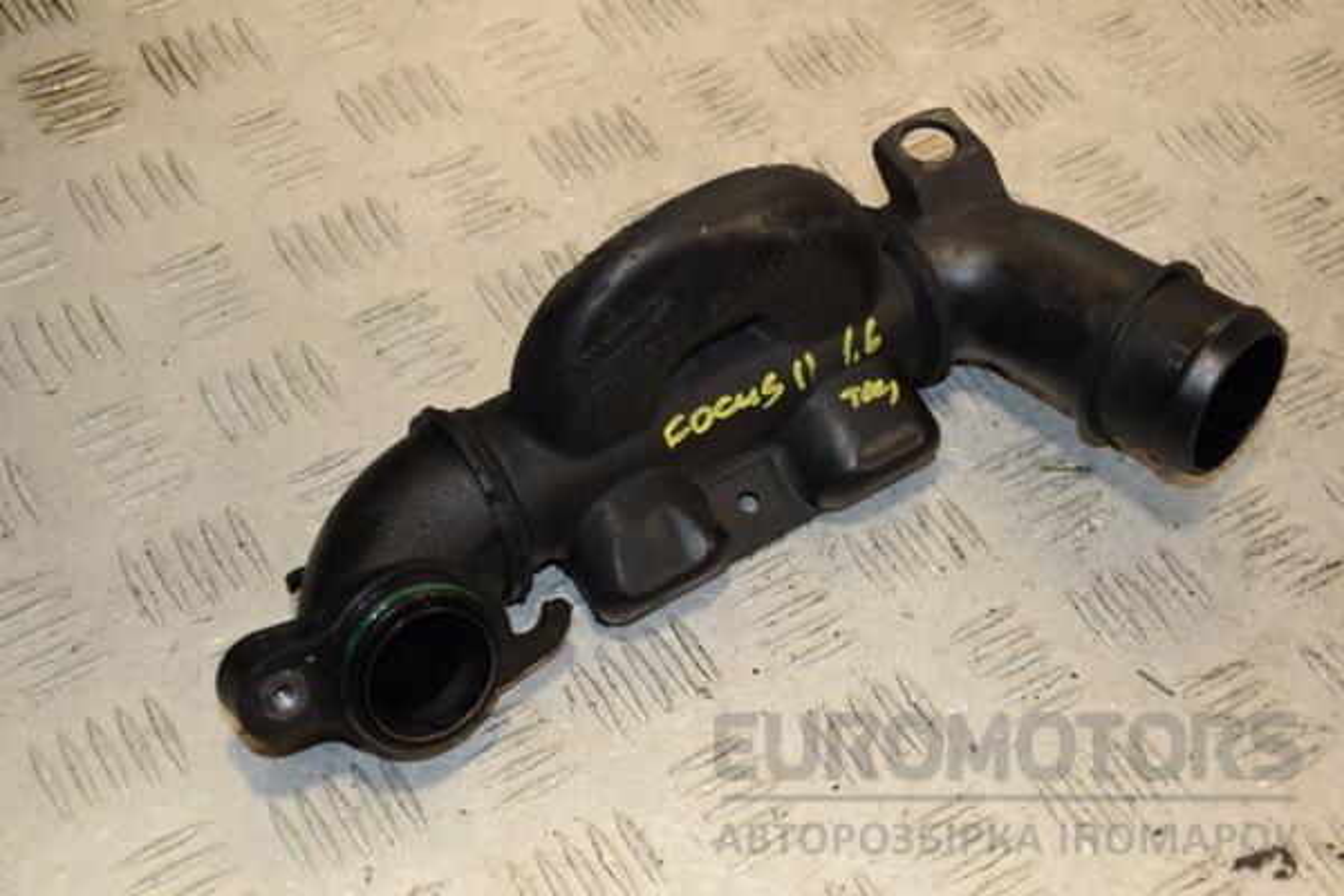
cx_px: 672
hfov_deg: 28.1
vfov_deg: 18.9
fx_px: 2688
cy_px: 448
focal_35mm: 72
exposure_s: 1/200
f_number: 5.6
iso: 800
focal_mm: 48
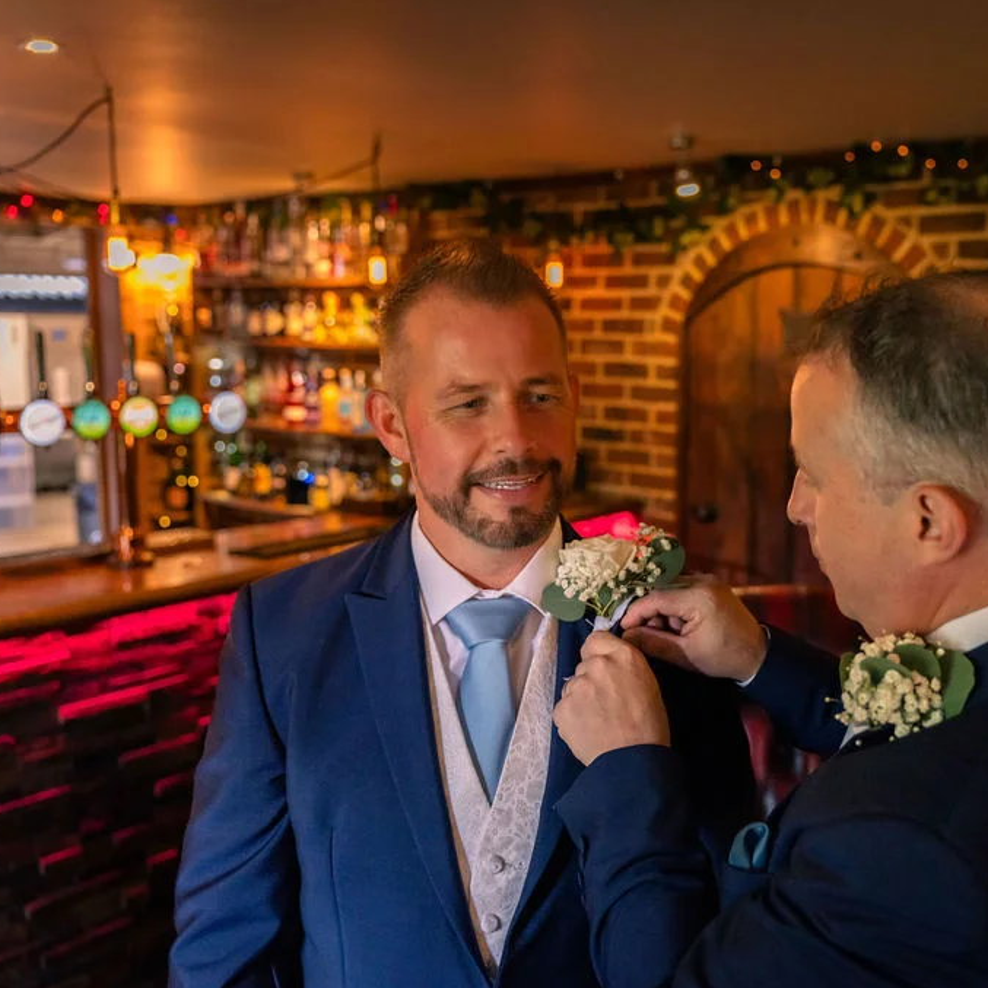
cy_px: 495
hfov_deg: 45.4
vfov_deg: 46.0
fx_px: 1162
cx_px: 655
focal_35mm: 36
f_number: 2.8
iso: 4000
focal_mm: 28
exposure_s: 1/200
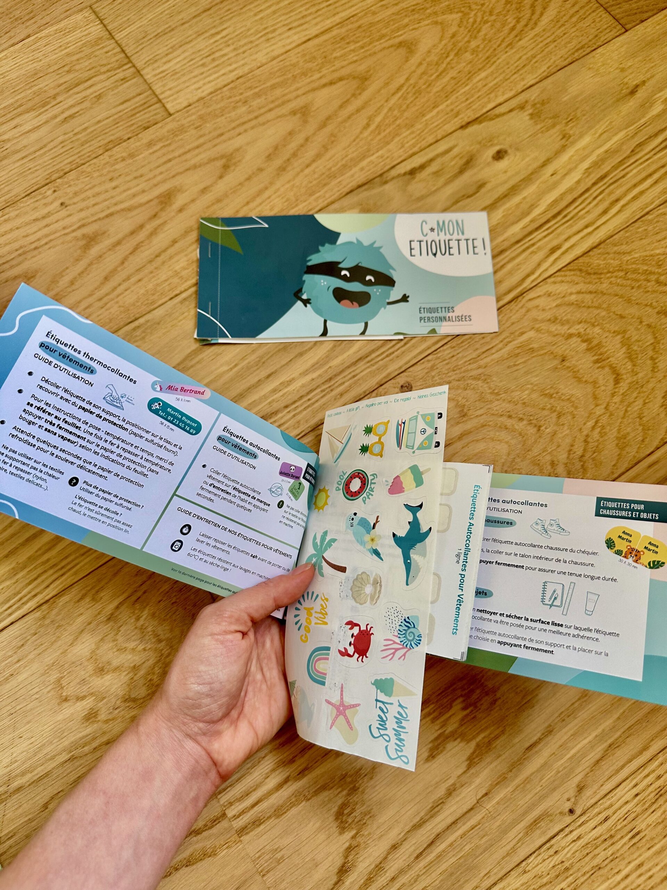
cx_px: 334
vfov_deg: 71.6
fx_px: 617
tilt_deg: -73.4
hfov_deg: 56.8
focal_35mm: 24
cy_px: 445
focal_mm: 6.86
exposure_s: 1/121
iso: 125
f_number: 1.78
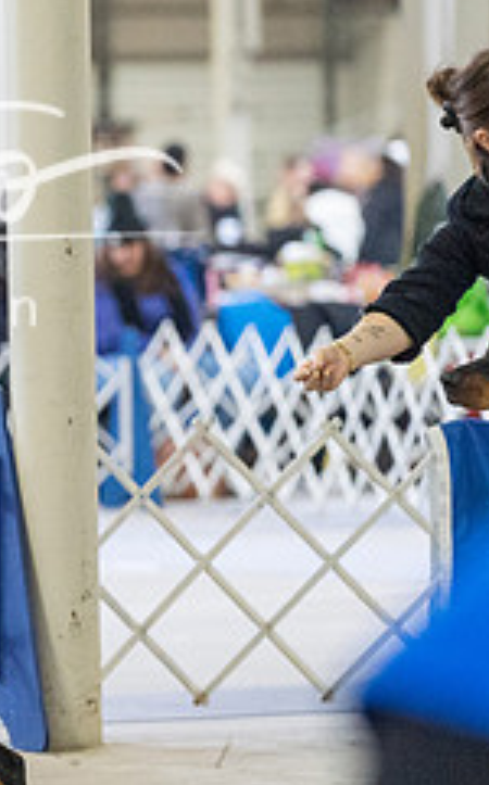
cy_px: 409
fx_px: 7357
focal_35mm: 344
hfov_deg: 3.8
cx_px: -368
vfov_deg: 6.1
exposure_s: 1/320
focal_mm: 140
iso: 6400
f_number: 3.5
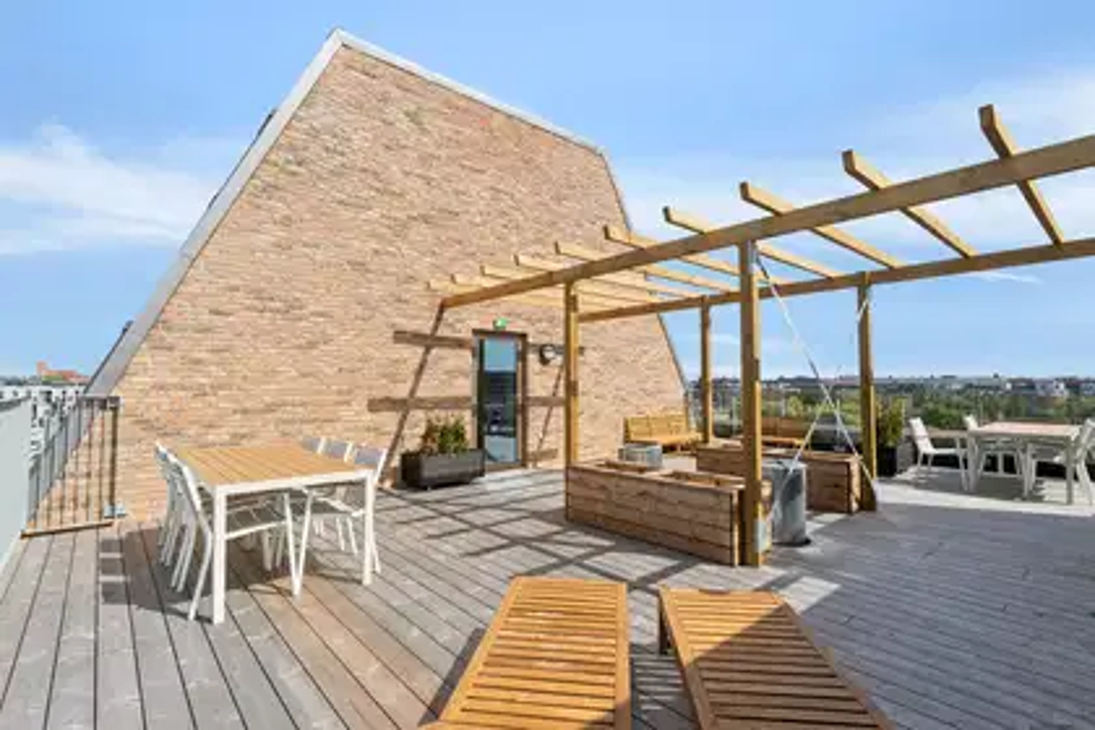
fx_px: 502
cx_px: 548
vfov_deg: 72.1
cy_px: 365
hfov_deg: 95.0
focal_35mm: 16
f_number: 8
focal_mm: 11
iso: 200
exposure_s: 1/500
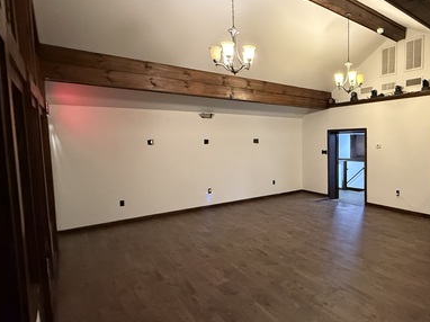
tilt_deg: -4.0
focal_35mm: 22
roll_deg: +0.9
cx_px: 310
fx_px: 273
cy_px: 161
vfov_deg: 61.0
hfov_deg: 72.4
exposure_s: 1/60
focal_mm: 2.22
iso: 800
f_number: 2.2
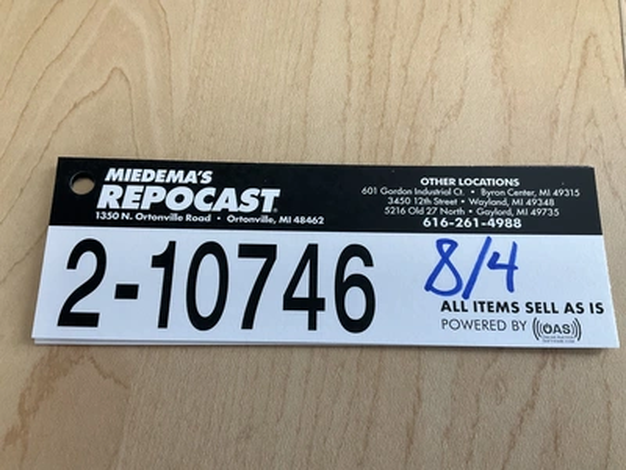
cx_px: 313
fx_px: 524
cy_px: 235
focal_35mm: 29
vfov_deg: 48.2
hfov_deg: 61.7
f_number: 1.8
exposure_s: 1/71
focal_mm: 3
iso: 64
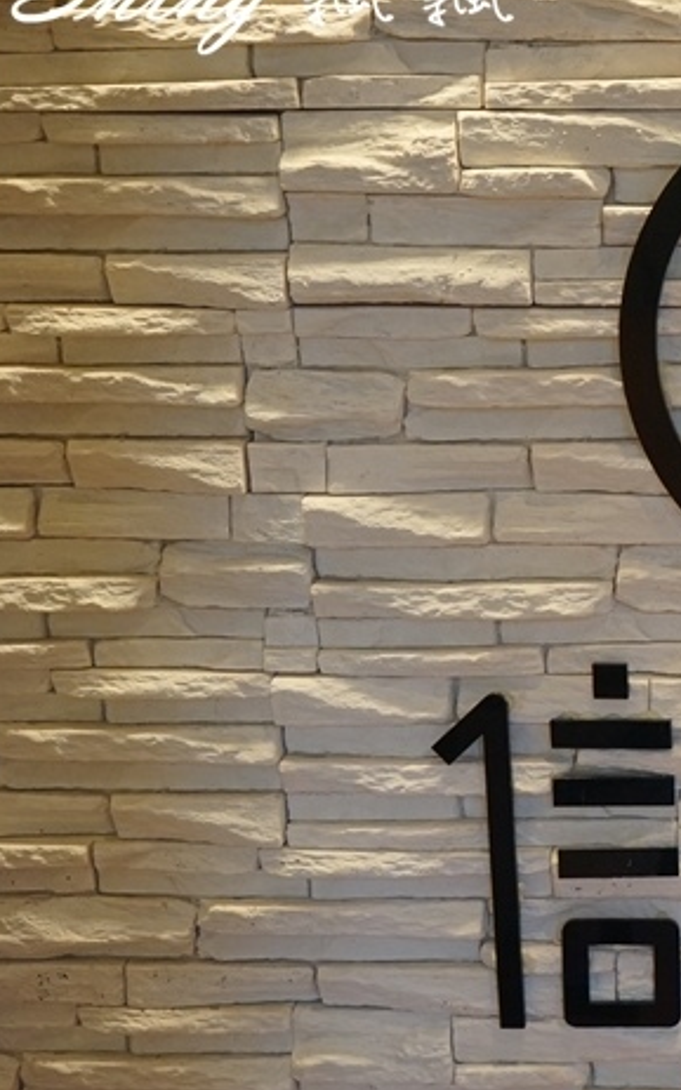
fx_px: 2408
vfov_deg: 25.5
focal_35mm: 81
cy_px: 526
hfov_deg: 15.2
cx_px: 921
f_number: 5
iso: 1250
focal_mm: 46
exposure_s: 1/125
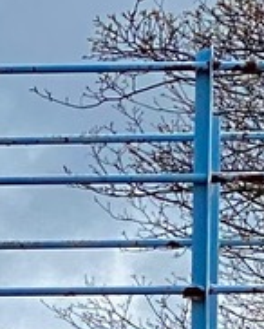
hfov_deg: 4.3
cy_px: 785
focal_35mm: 357
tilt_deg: +4.3
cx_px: -14
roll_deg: -0.8
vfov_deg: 5.2
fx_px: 3481
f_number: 2
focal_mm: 6
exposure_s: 1/1170
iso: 20
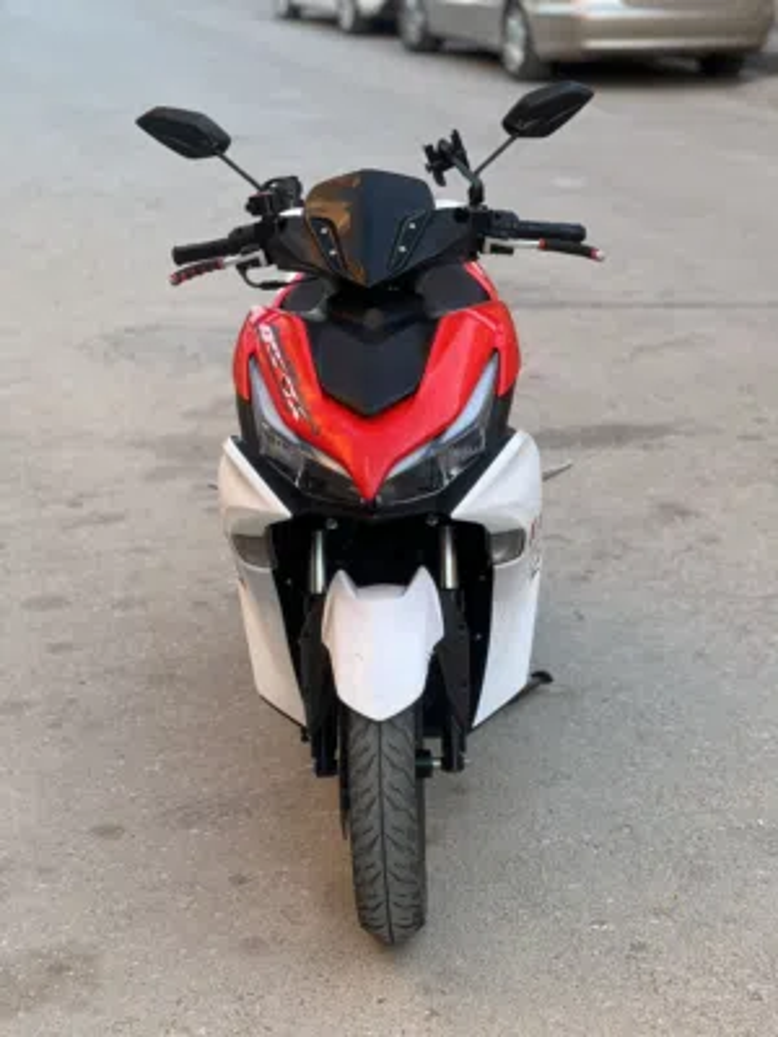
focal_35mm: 77
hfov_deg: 19.1
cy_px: 518
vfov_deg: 25.3
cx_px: 389
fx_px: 2307
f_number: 2.8
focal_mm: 9
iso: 64
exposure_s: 1/121
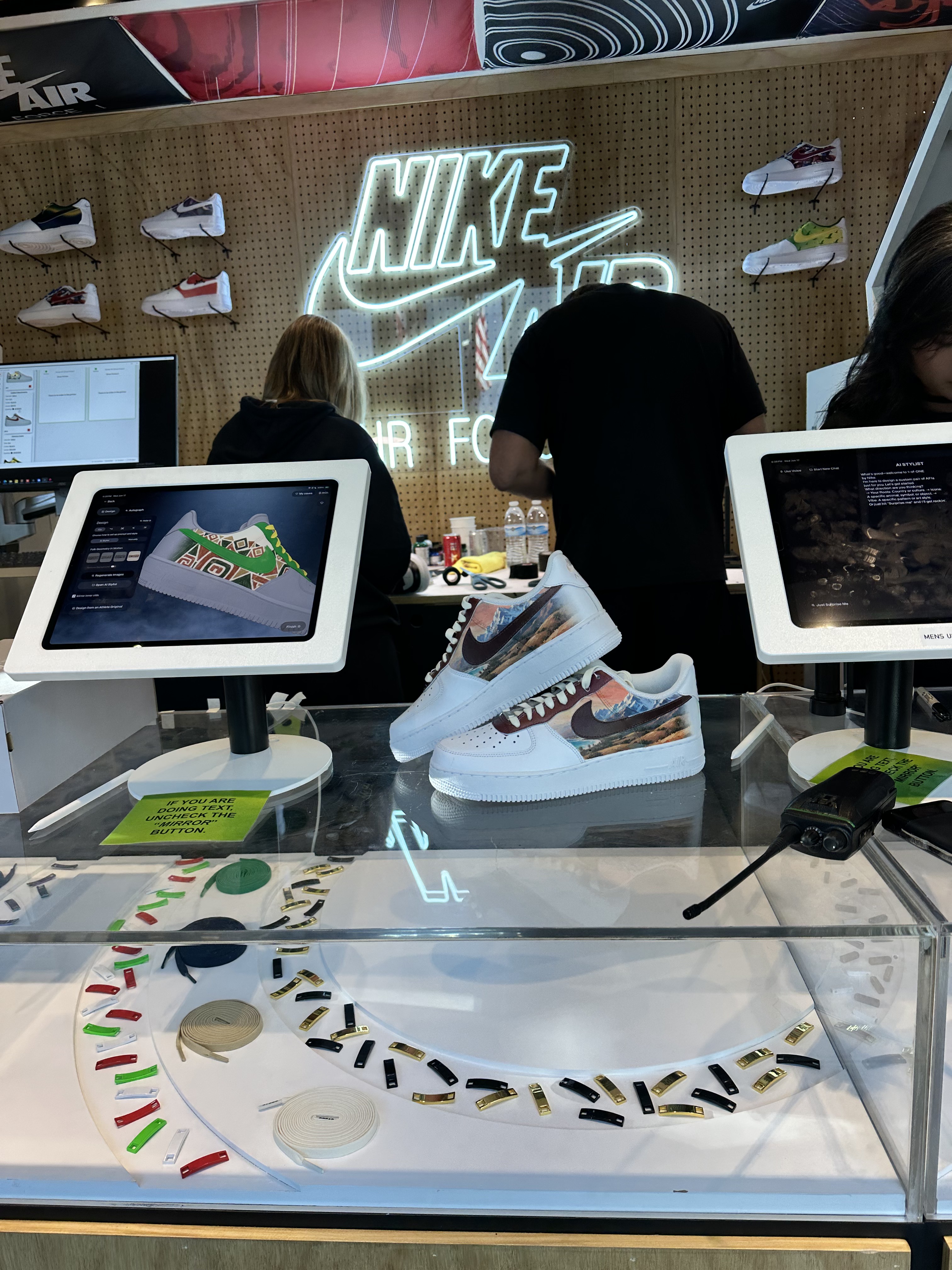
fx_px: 880
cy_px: 635
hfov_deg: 56.8
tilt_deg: -9.4
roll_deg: +3.5
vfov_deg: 71.6
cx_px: 476
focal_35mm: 24
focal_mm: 6.86
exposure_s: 1/147
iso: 64
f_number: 1.78
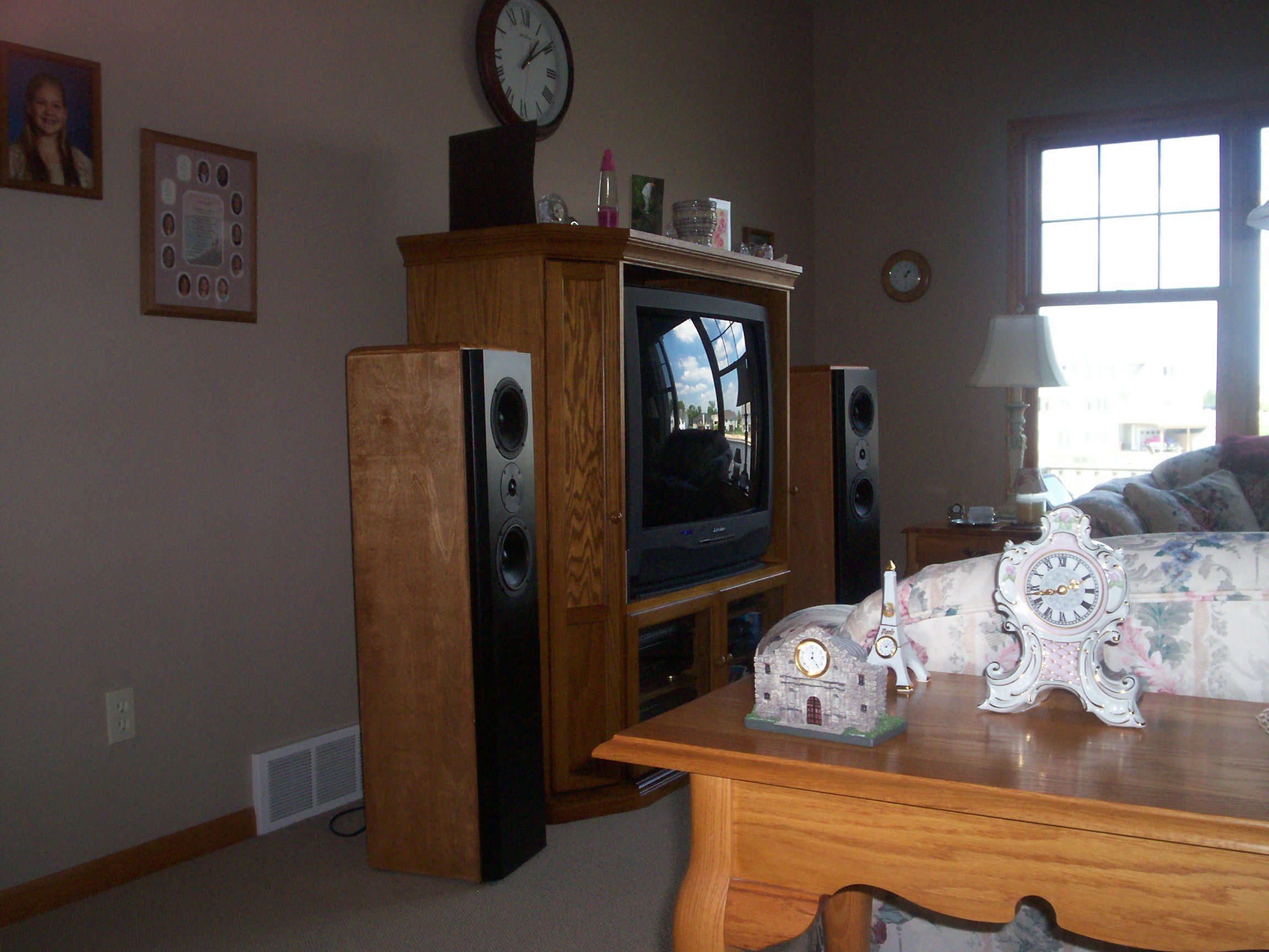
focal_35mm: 36
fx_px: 1320
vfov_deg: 39.7
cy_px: 476
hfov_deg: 51.4
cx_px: 634
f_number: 4.5
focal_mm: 5.9
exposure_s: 1/64
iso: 140
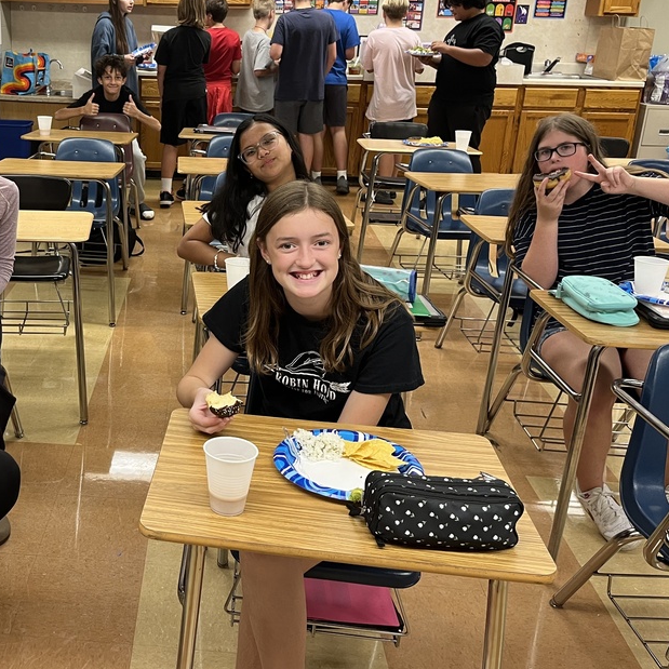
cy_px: 263
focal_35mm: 38
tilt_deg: -17.3
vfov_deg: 43.6
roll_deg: -1.6
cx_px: 144
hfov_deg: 42.1
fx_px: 831
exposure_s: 1/60
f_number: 1.6
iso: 125
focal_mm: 5.1
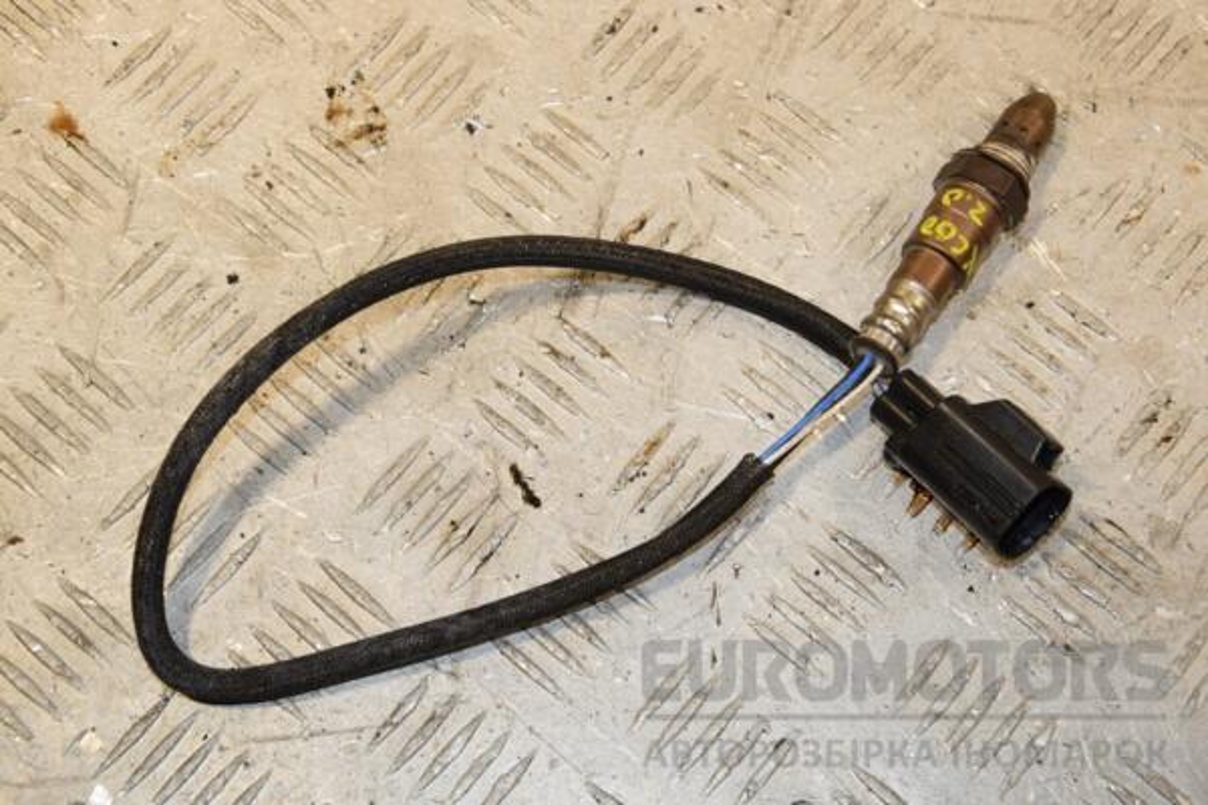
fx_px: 2114
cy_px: 402
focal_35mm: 63
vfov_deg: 21.6
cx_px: 604
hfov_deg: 31.9
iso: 800
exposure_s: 1/200
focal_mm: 42
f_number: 9
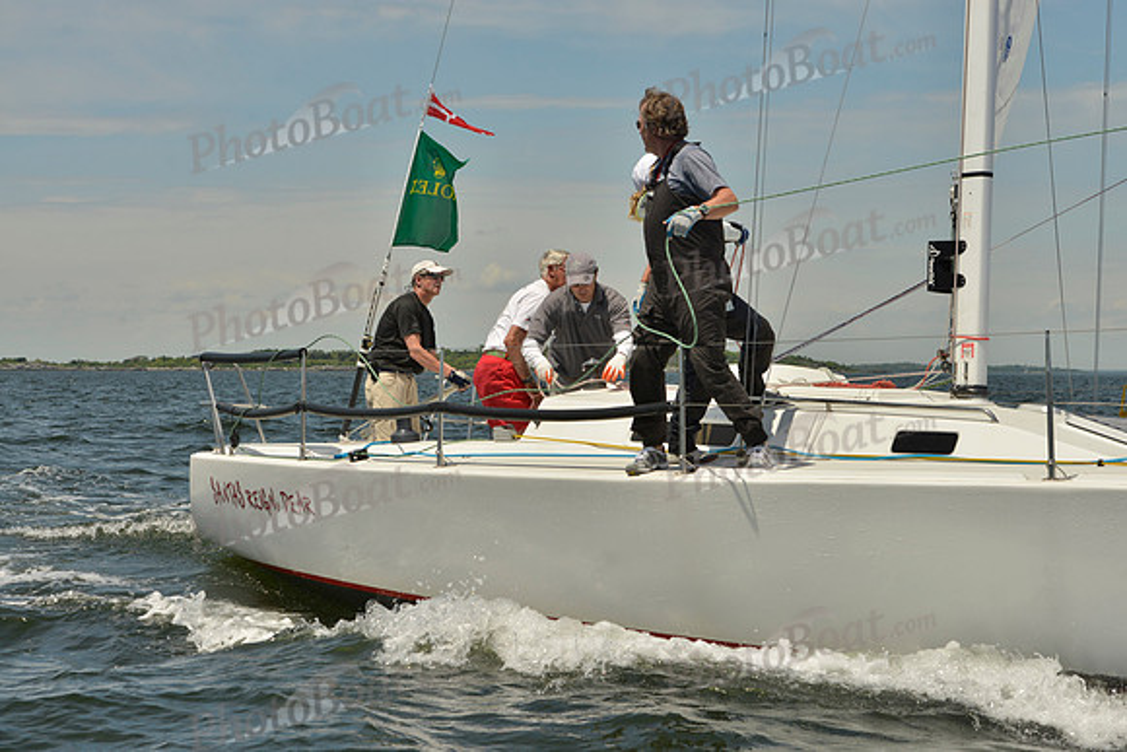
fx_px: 2661
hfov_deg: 23.9
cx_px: 564
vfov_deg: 16.1
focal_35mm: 85
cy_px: 376
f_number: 10
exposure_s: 1/1600
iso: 280
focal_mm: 85
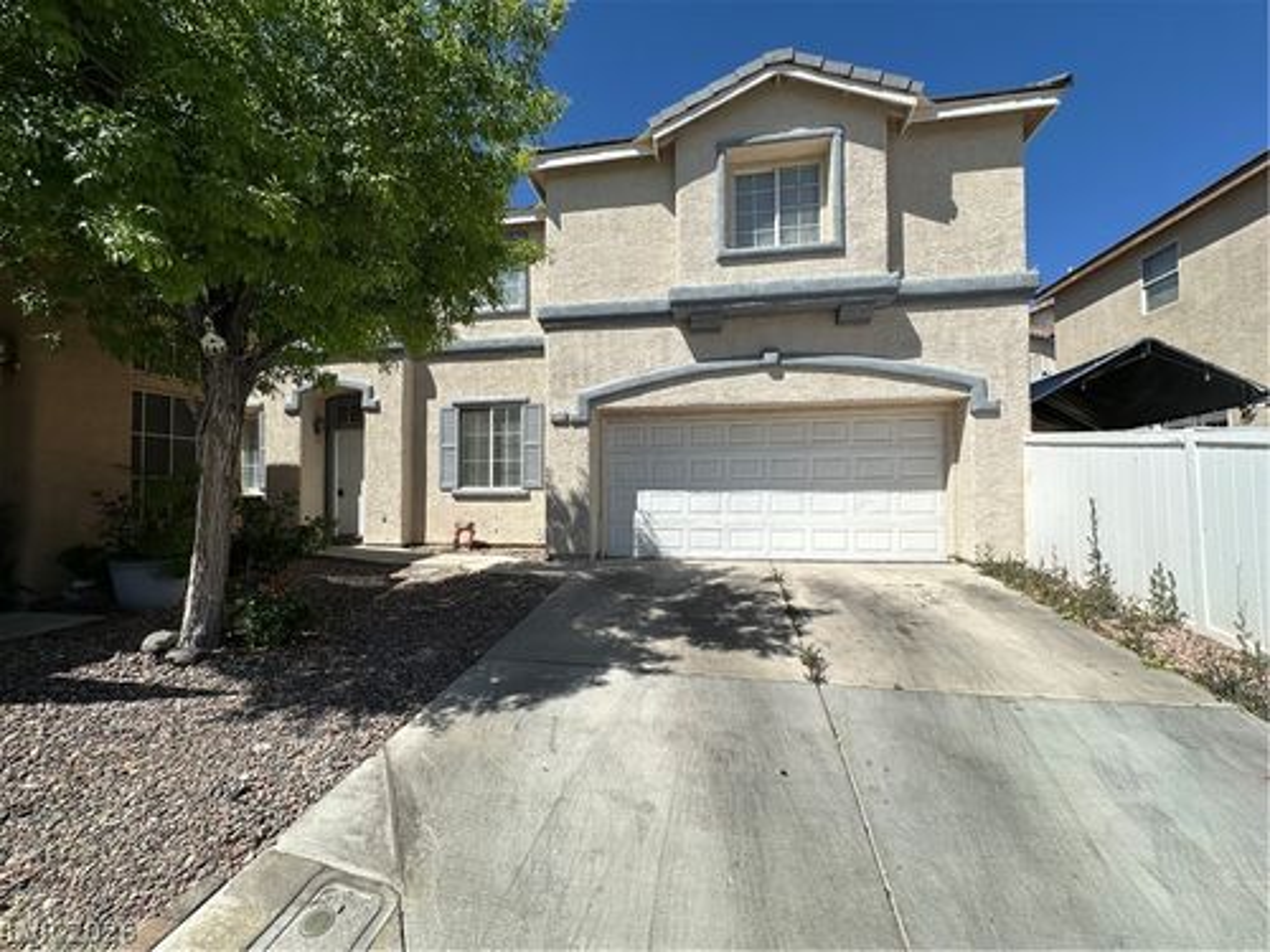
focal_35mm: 14
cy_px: 476
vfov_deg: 85.7
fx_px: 514
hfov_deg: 102.1
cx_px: 635
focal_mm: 2.22
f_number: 2.2
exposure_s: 1/3509
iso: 50
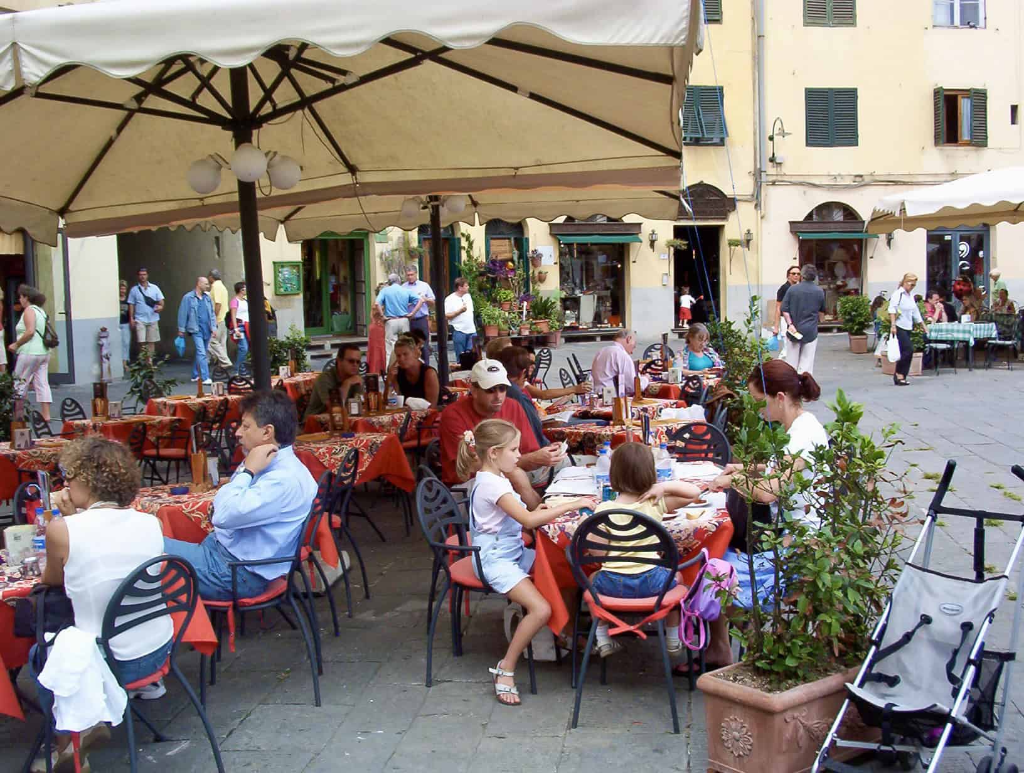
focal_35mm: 39
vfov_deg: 37.0
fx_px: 1156
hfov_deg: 47.8
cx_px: 512
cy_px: 386
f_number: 4.5
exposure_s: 1/208
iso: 100
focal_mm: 6
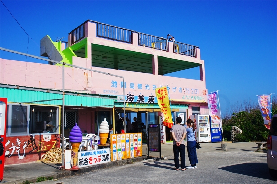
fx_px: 265
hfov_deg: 55.2
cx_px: 138
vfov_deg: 38.3
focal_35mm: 34
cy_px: 92
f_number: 13
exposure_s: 1/500
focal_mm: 23
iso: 200
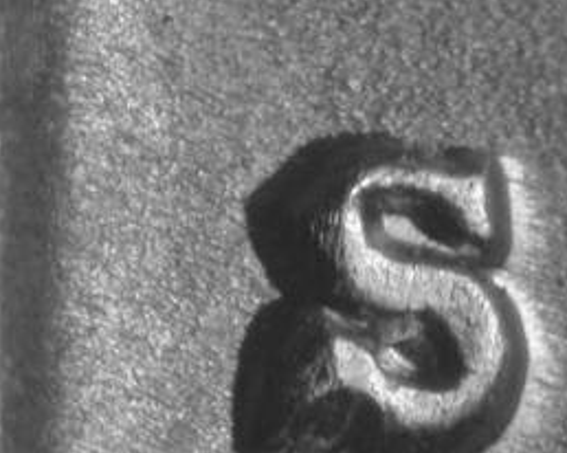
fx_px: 6255
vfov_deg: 4.1
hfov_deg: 5.2
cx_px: 314
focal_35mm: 373
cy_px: 244
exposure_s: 1/6.5
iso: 100
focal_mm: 32
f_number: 5.1
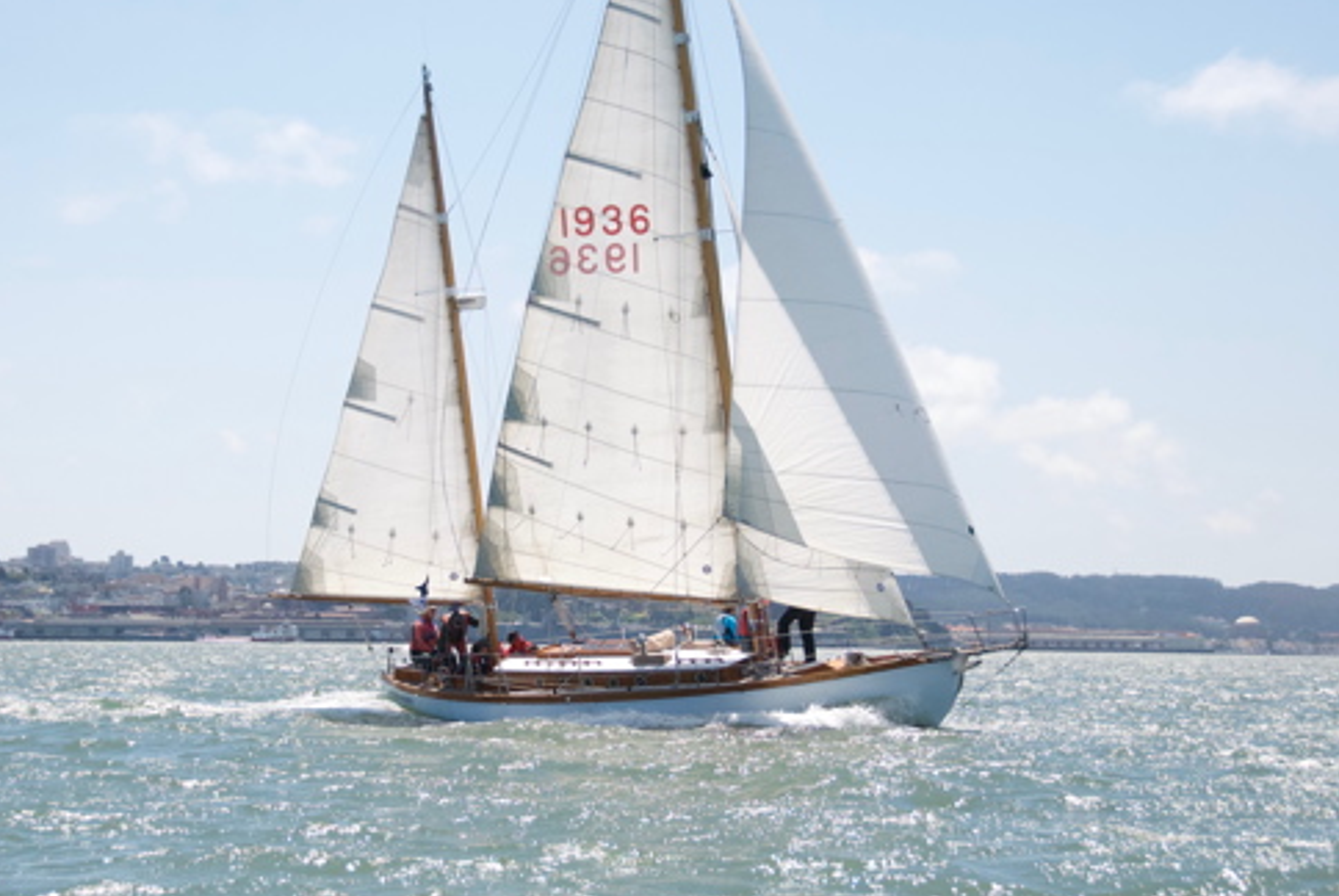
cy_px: 434
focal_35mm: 87
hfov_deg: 23.3
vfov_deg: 15.8
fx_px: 3240
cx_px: 599
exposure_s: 1/4000
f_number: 4.8
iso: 800
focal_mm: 48
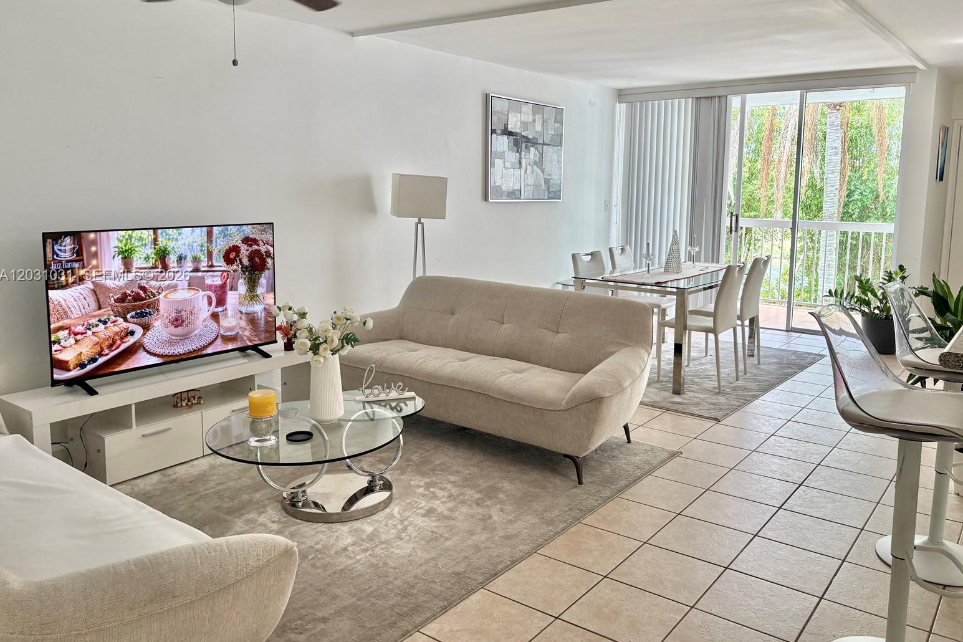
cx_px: 495
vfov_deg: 46.3
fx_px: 749
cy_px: 276
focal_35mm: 28
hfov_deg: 65.5
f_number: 1.6
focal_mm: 5.96
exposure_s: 1/217
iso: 80
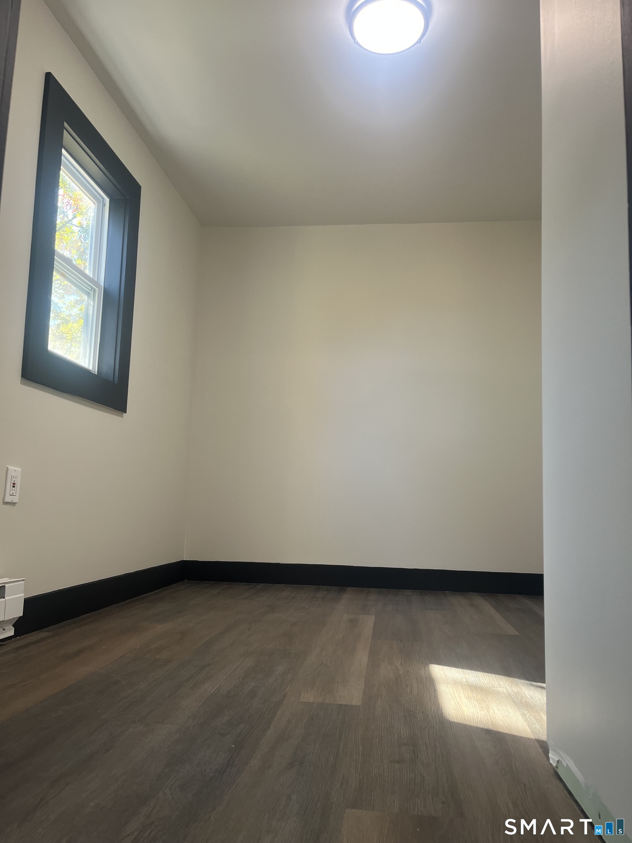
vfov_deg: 67.3
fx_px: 633
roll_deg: -1.4
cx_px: 316
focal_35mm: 26
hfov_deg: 53.1
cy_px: 422
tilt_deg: +6.6
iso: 64
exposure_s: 1/60
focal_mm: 5.1
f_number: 1.6
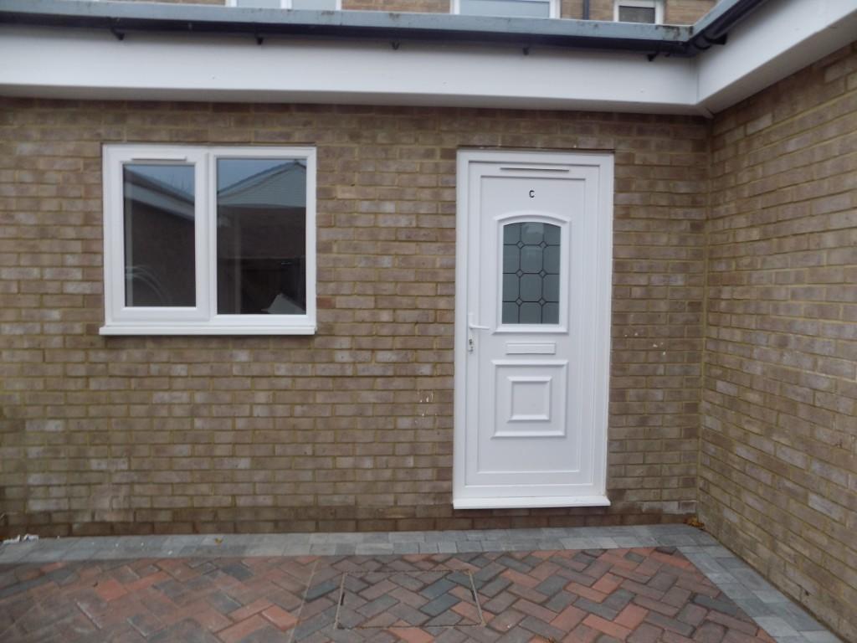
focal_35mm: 23
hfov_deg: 73.9
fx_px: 569
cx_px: 428
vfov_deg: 58.9
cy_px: 322
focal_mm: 4
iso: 125
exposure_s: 1/30
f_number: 3.1
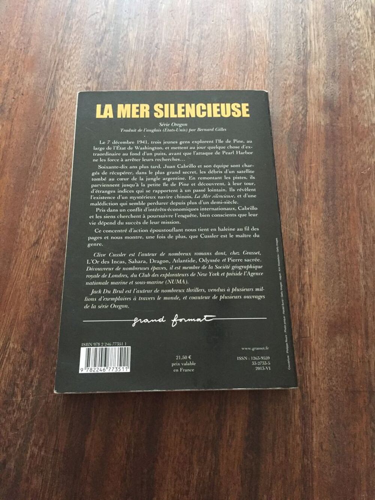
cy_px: 250
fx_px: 419
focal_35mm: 29
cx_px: 188
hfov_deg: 48.2
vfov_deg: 61.7
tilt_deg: -71.5
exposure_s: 1/17
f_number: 2.2
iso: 320
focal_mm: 4.15
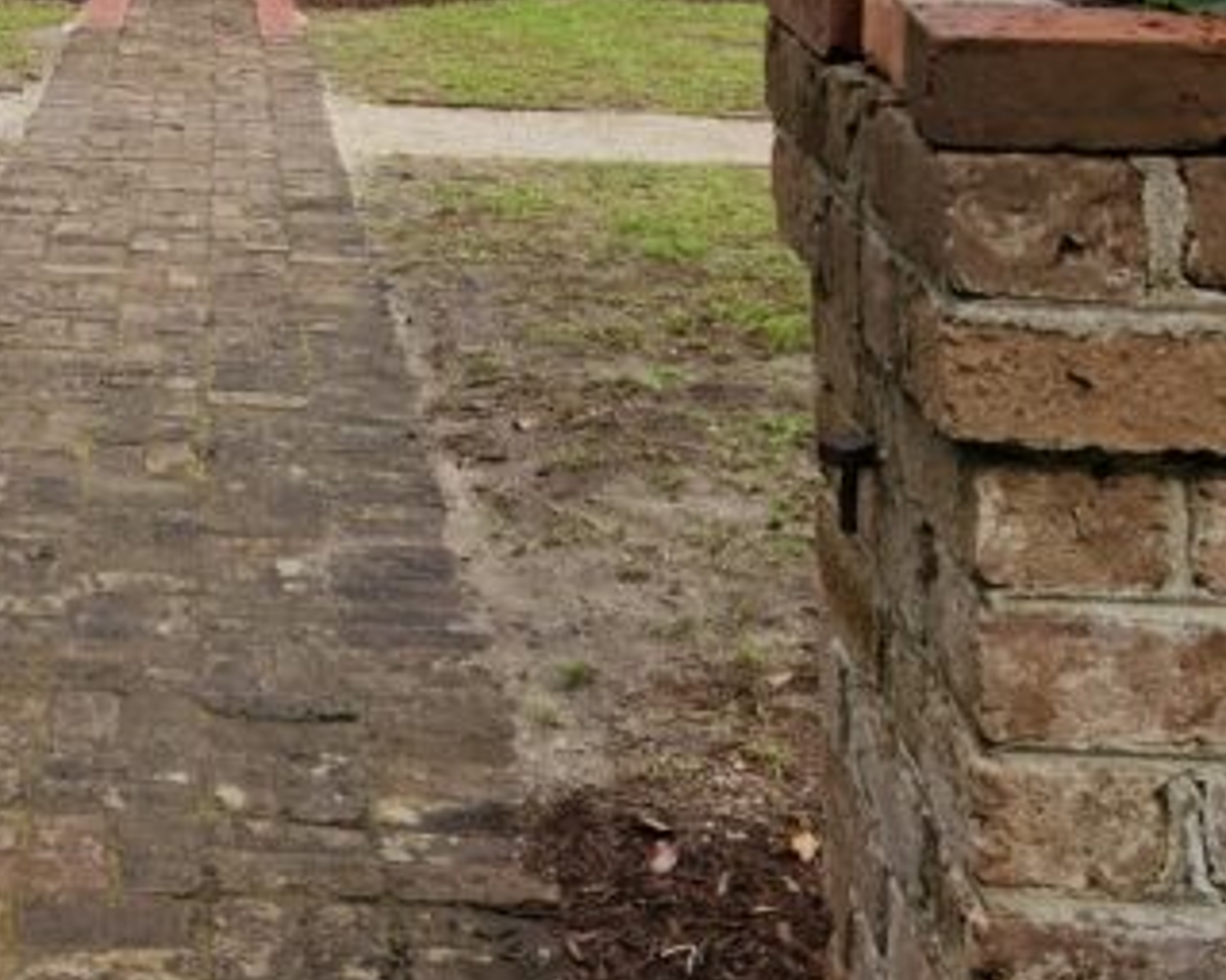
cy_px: -200
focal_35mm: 72
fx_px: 2612
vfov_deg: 19.9
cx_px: 31
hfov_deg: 25.3
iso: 20
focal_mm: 5.4
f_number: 1.8
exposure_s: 1/599
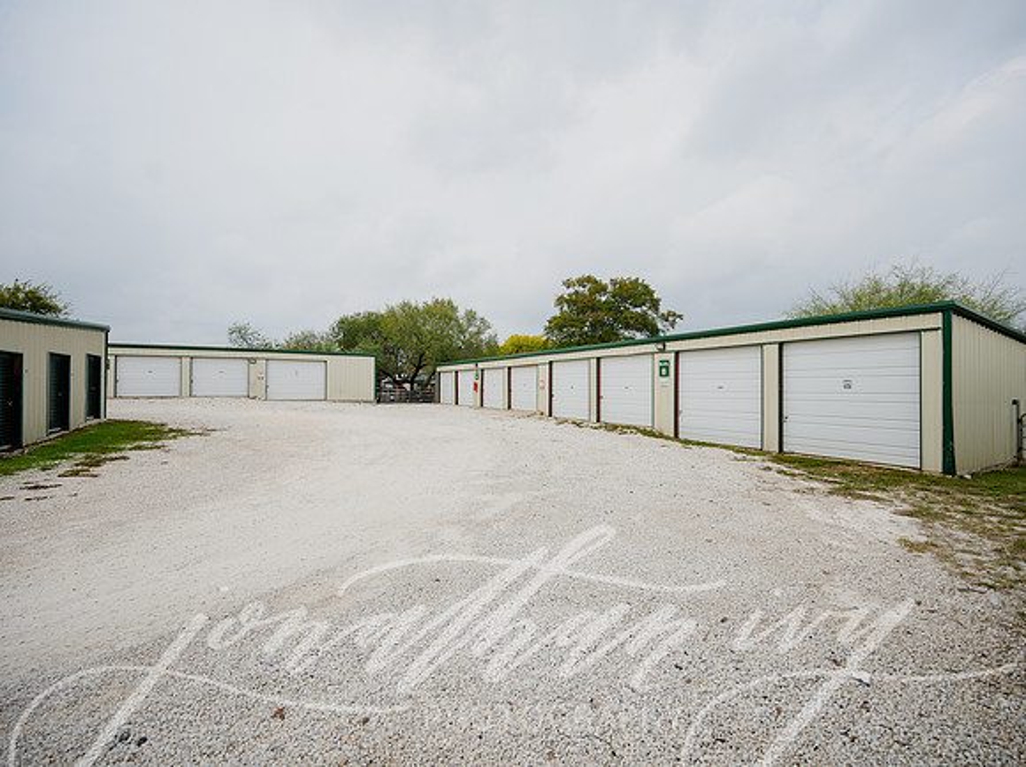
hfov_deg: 97.7
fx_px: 448
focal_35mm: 15
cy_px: 384
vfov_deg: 81.2
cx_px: 513
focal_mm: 14
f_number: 4
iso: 100
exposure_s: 1/500
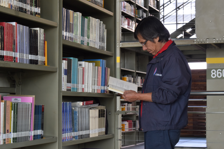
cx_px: 112
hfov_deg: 24.6
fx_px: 513
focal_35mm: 82
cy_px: 74
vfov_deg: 16.6
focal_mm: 55
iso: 1600
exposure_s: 1/40
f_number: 10
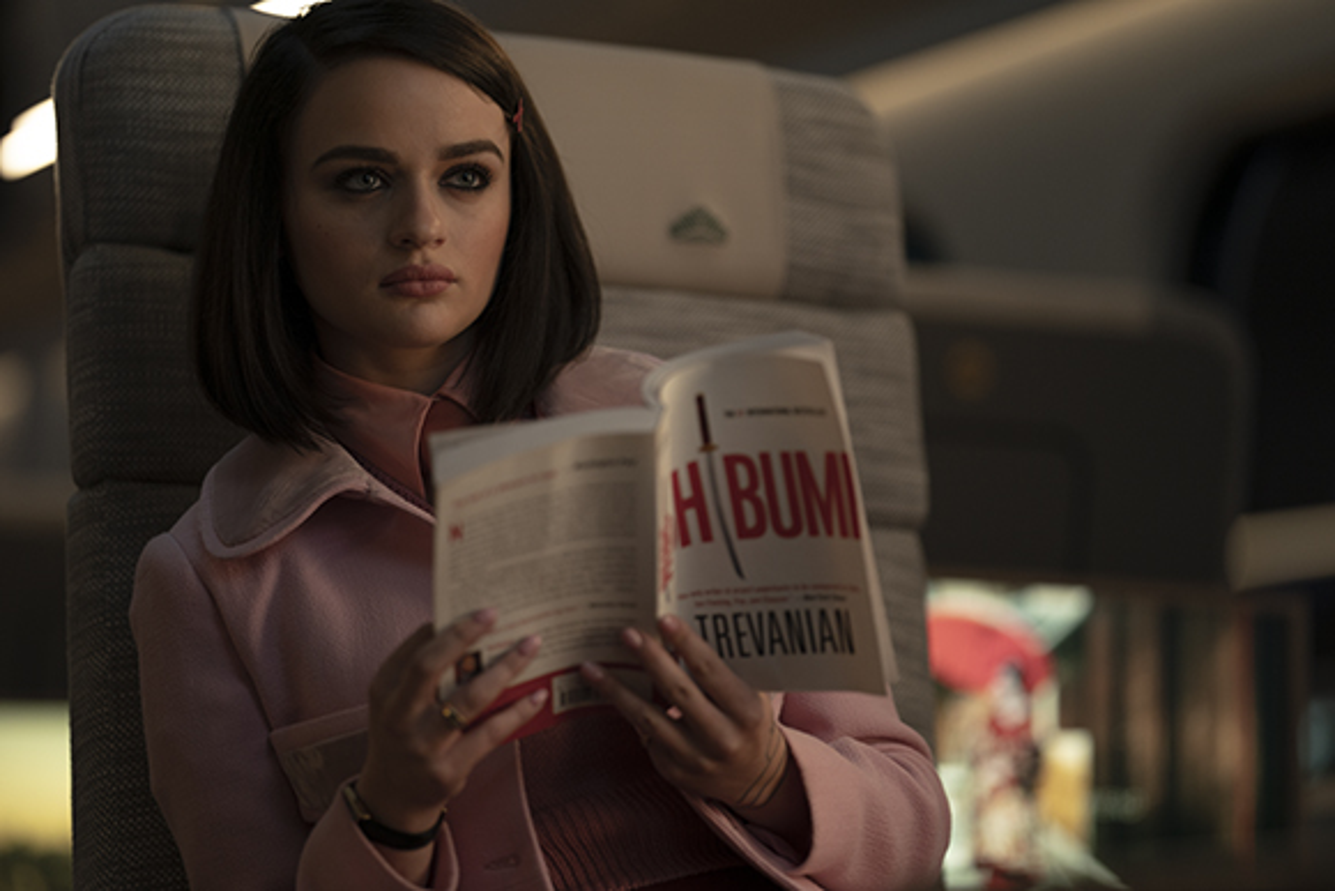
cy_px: 446
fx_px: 5007
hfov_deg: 15.2
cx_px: 668
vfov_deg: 10.2
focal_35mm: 135
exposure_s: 1/160
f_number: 1.8
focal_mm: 135
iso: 640
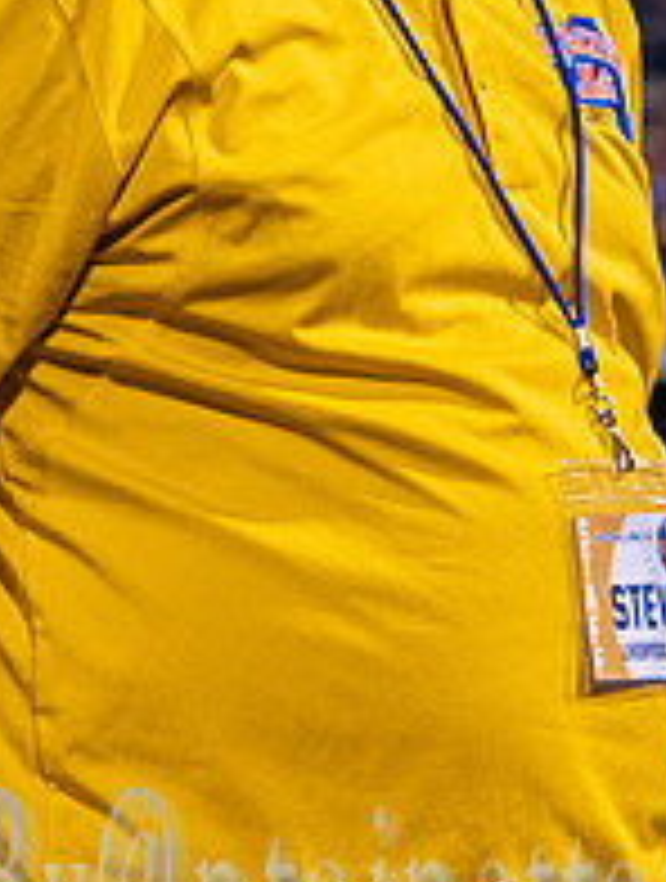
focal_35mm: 376
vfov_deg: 5.2
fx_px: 9604
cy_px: -213
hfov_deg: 4.0
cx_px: -303
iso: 1000
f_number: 2.8
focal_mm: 48
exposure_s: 1/160
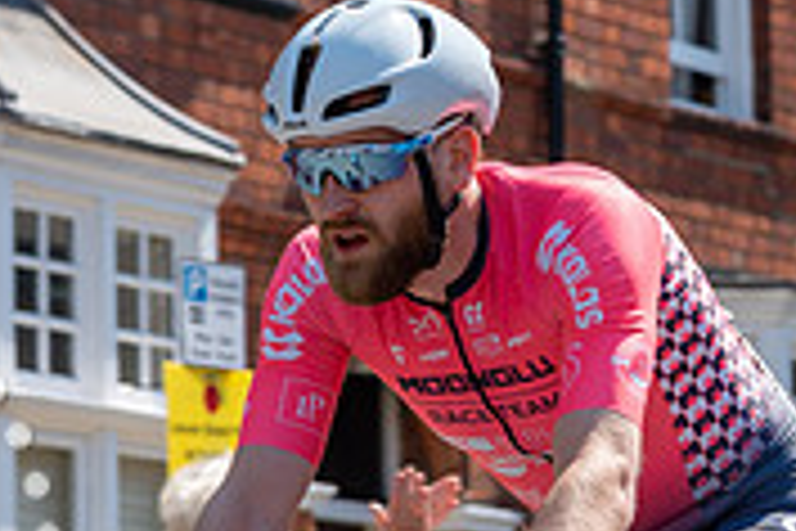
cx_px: 342
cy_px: 367
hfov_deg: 8.4
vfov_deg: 5.6
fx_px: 5439
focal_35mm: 246
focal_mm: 75
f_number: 5
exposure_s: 1/800
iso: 160
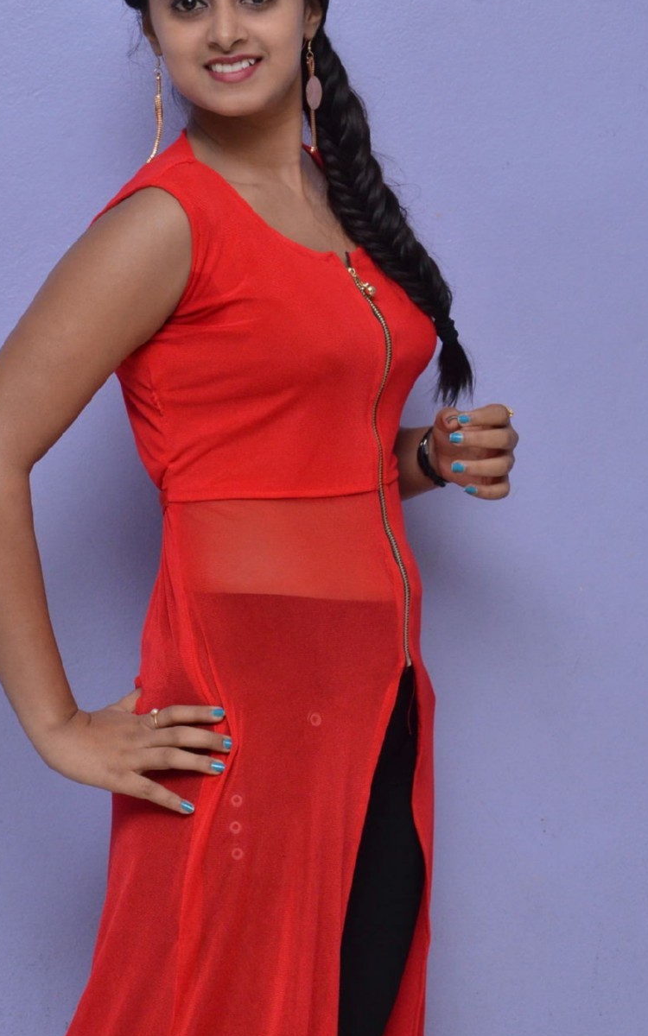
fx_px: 2713
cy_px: 455
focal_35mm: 96
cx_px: 260
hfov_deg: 13.6
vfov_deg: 21.6
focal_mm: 50
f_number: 8
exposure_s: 1/125
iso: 1600
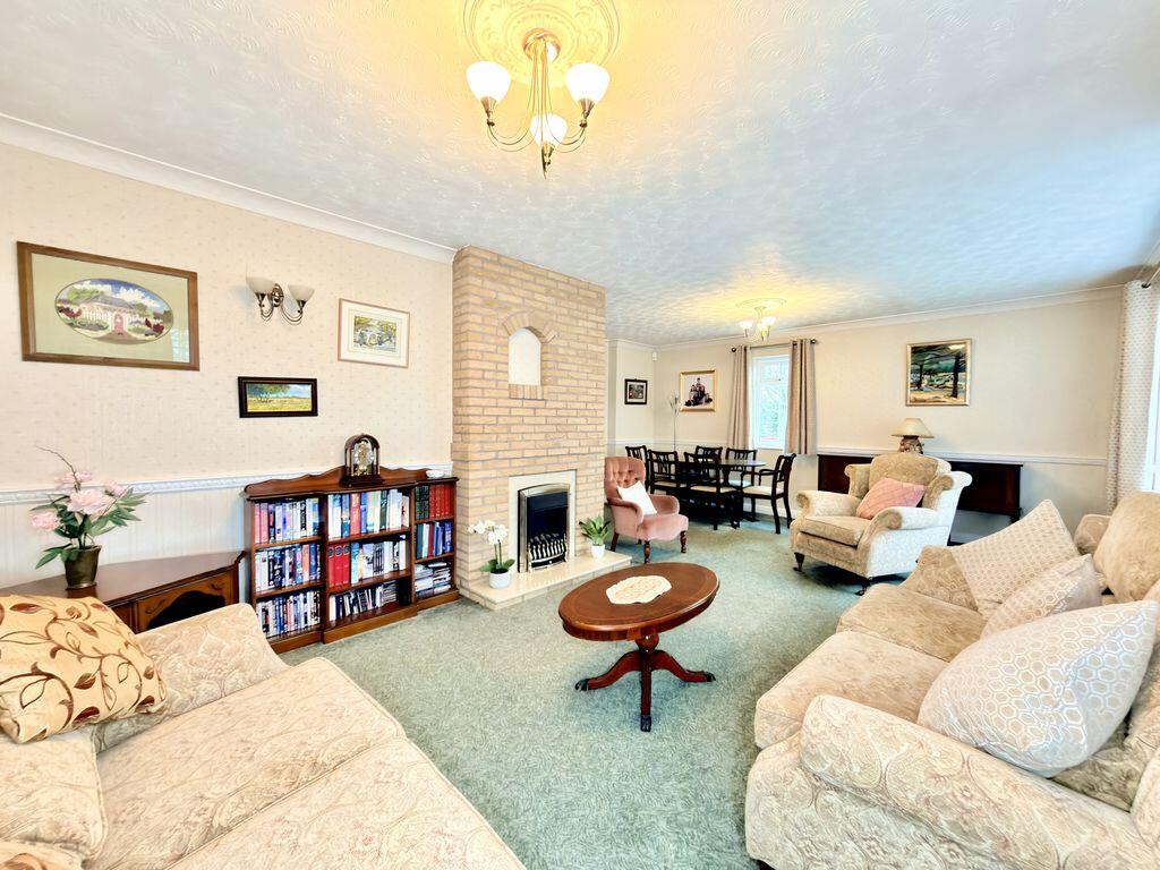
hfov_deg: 102.1
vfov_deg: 85.7
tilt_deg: -2.1
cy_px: 435
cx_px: 580
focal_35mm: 14
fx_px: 469
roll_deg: +0.3
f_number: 2.2
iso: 160
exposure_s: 1/25
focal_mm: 2.22
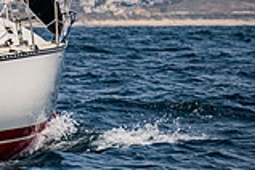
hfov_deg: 3.2
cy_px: -128
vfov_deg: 2.1
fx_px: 4540
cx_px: -149
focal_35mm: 641
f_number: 6.3
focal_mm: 170
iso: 250
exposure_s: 1/1000
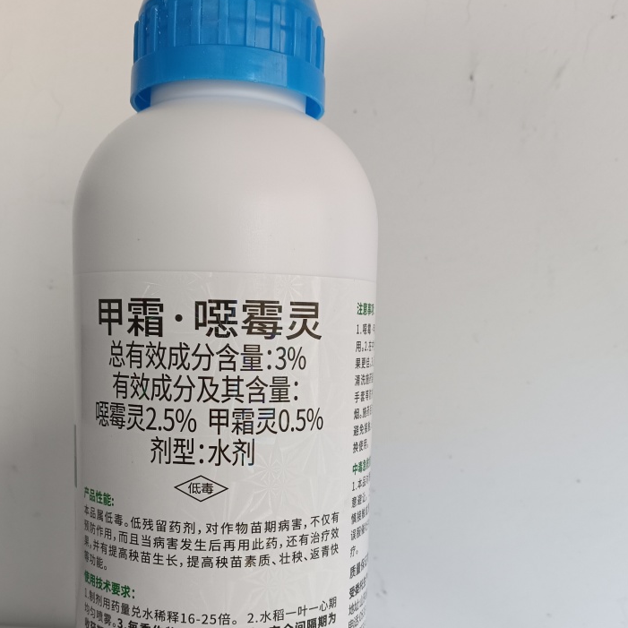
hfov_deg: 47.1
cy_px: 411
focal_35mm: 35
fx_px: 718
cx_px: 281
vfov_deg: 46.6
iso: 495
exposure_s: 1/100
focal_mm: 4.05
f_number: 1.8
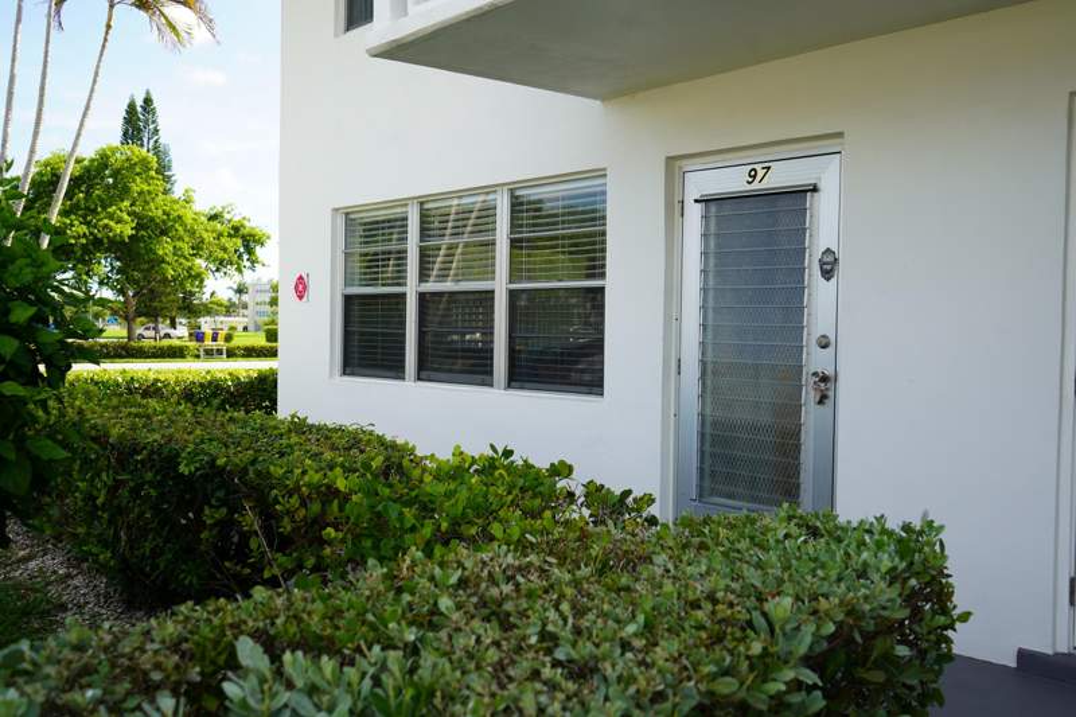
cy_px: 358
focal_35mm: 31
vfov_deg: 42.3
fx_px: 926
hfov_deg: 60.3
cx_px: 538
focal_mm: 31
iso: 100
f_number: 5
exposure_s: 1/250
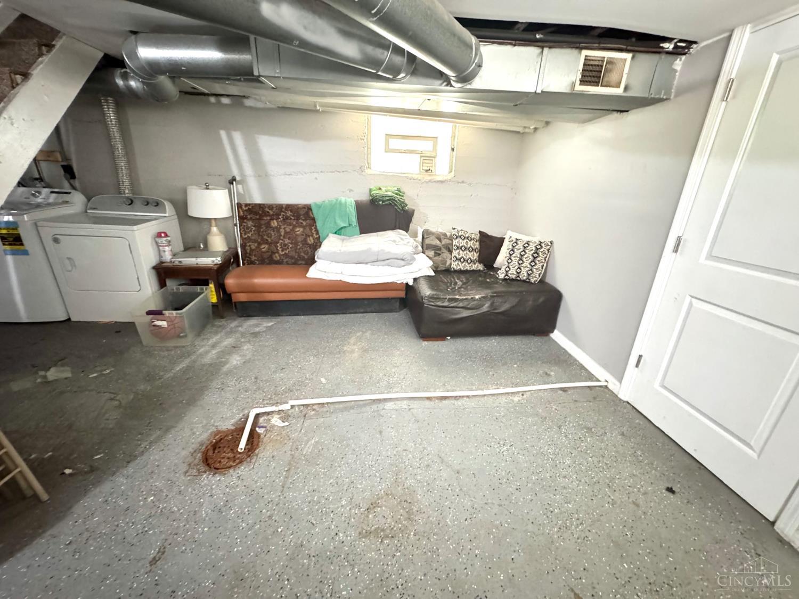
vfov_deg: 85.7
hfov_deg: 102.1
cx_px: 400
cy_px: 300
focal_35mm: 14
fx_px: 323
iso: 1250
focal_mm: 2.22
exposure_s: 1/40
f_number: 2.2
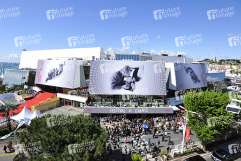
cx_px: 120
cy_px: 80
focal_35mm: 17
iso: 200
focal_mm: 17
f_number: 10
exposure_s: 1/400
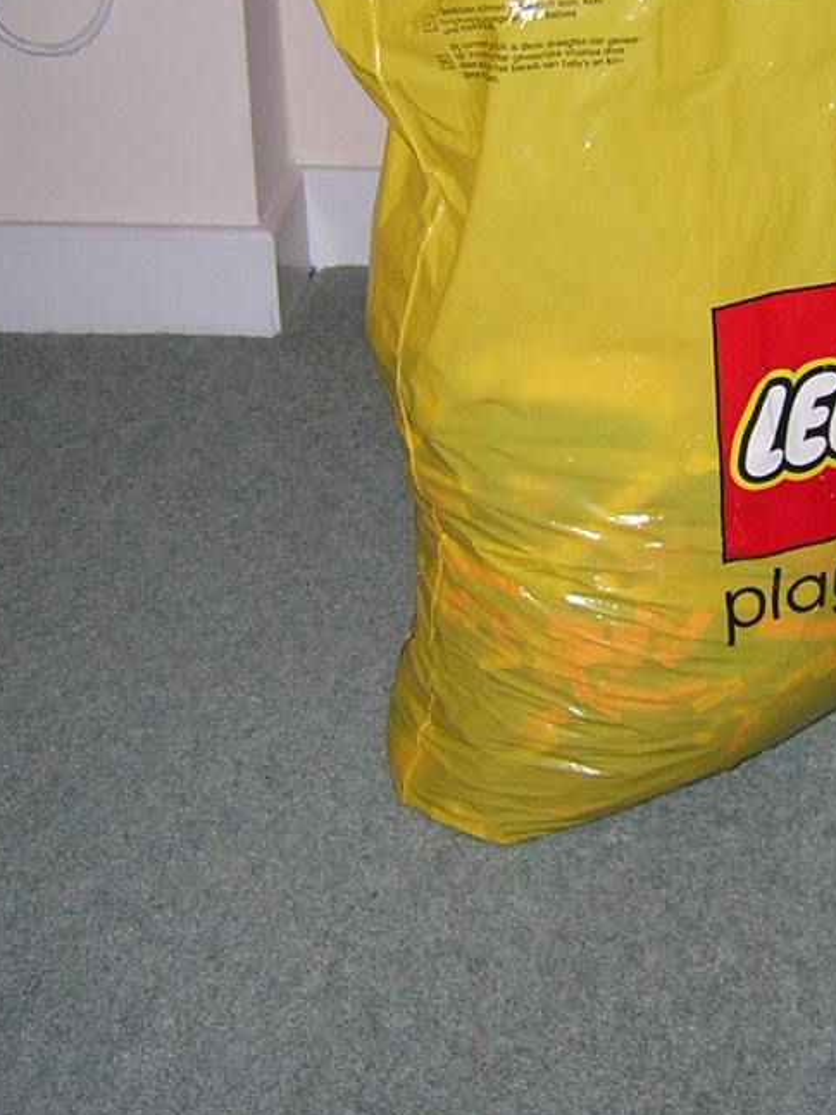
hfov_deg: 25.3
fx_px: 1836
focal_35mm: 57
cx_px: 638
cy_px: 310
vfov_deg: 33.3
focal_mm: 4.7
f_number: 2.6
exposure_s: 1/60.1
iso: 100
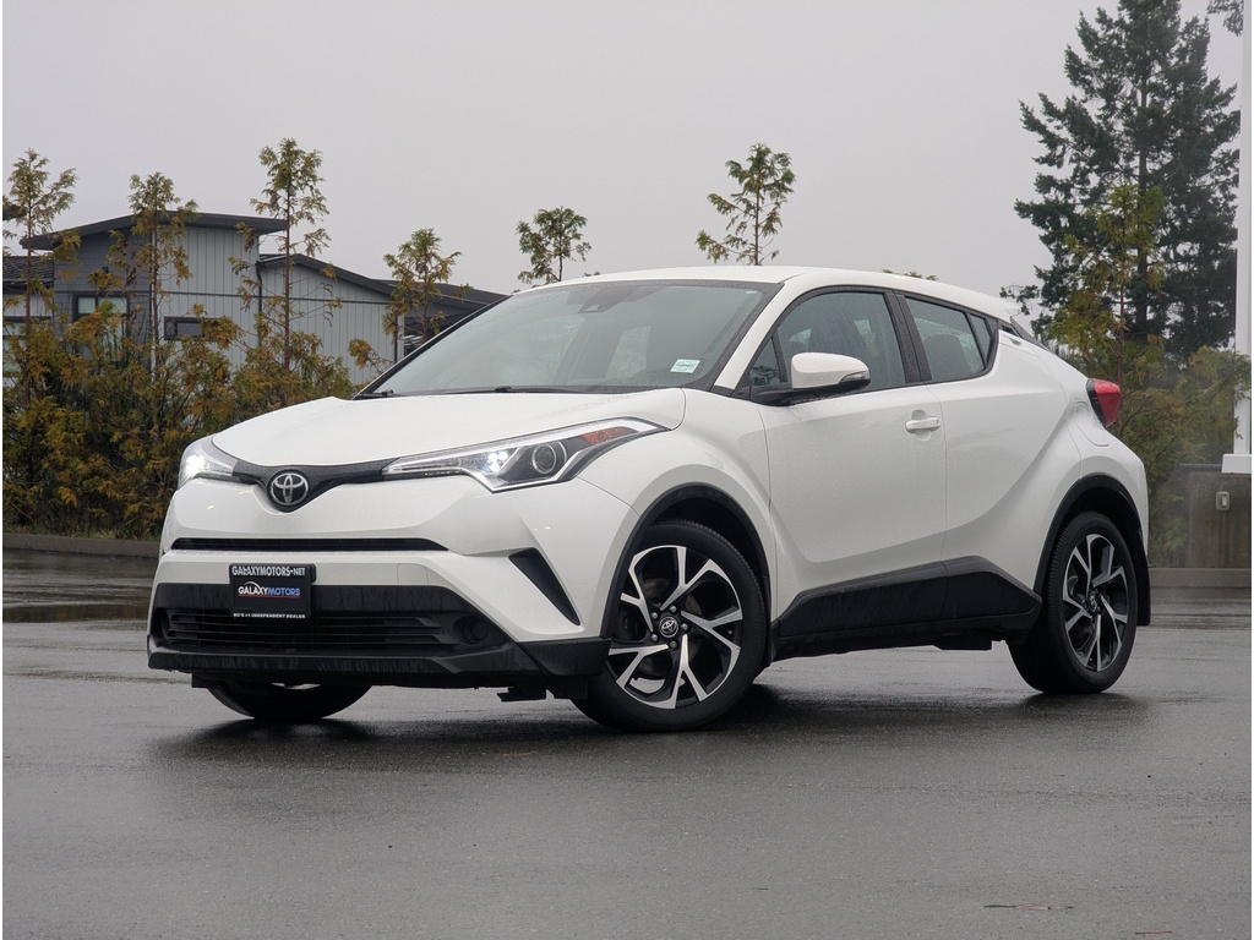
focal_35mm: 106
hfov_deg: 18.5
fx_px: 3840
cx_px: 627
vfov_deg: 14.0
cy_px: 470
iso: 97
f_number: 3.5
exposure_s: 1/127
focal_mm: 19
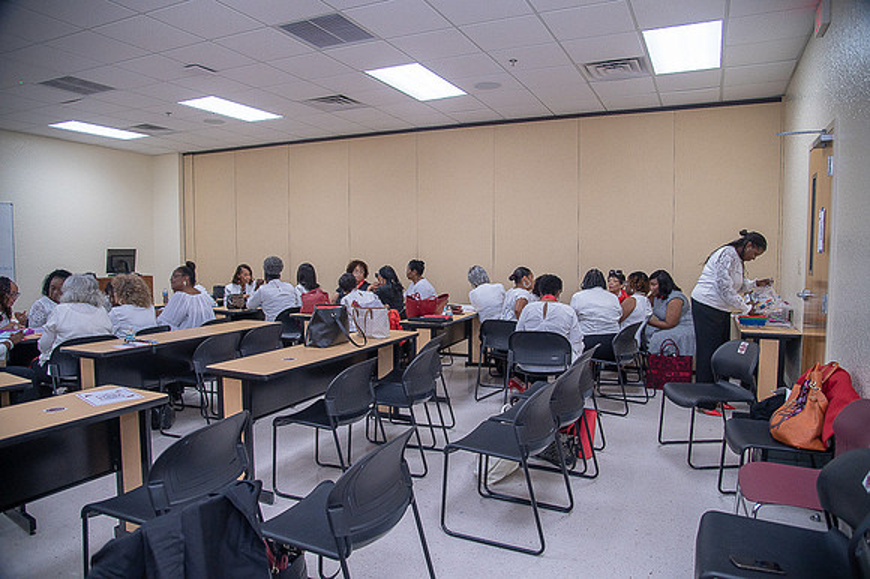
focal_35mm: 24
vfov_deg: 53.1
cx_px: 435
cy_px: 290
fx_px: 580
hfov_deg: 73.8
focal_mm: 24
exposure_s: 1/200
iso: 800
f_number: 4
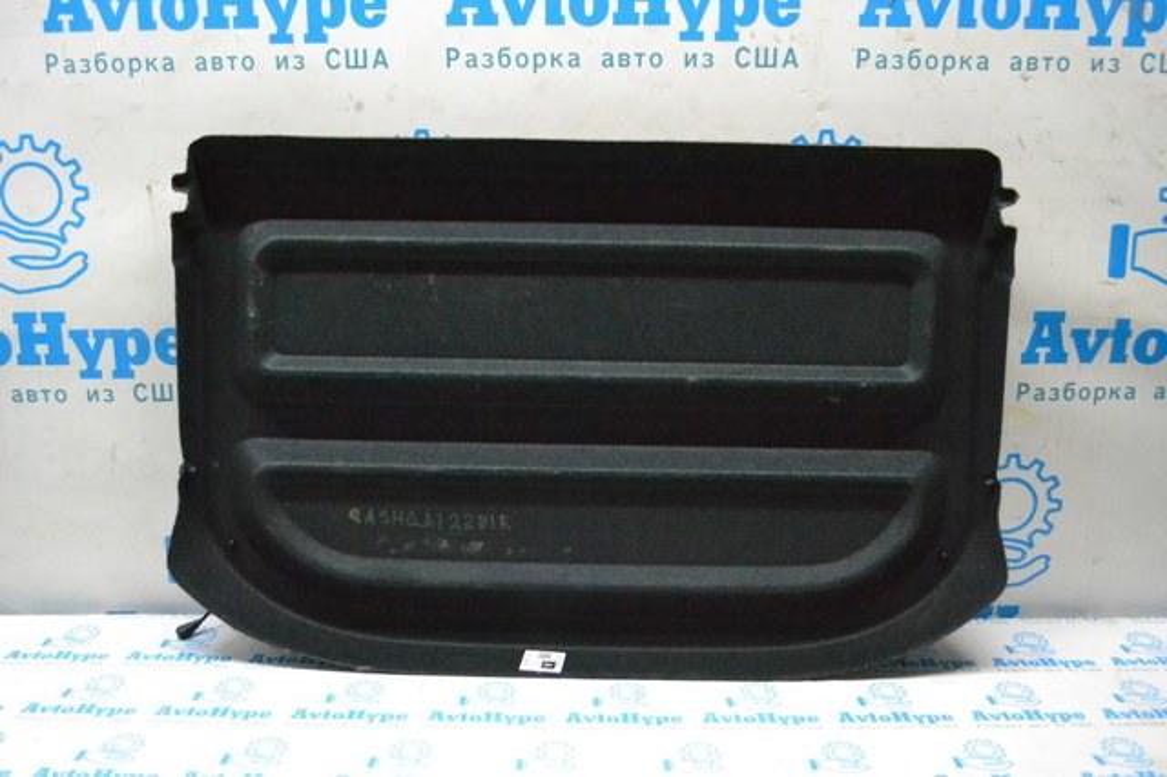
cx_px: 584
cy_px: 388
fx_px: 1069
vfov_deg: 39.9
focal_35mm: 33
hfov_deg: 57.2
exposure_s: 1/800
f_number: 4
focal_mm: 22
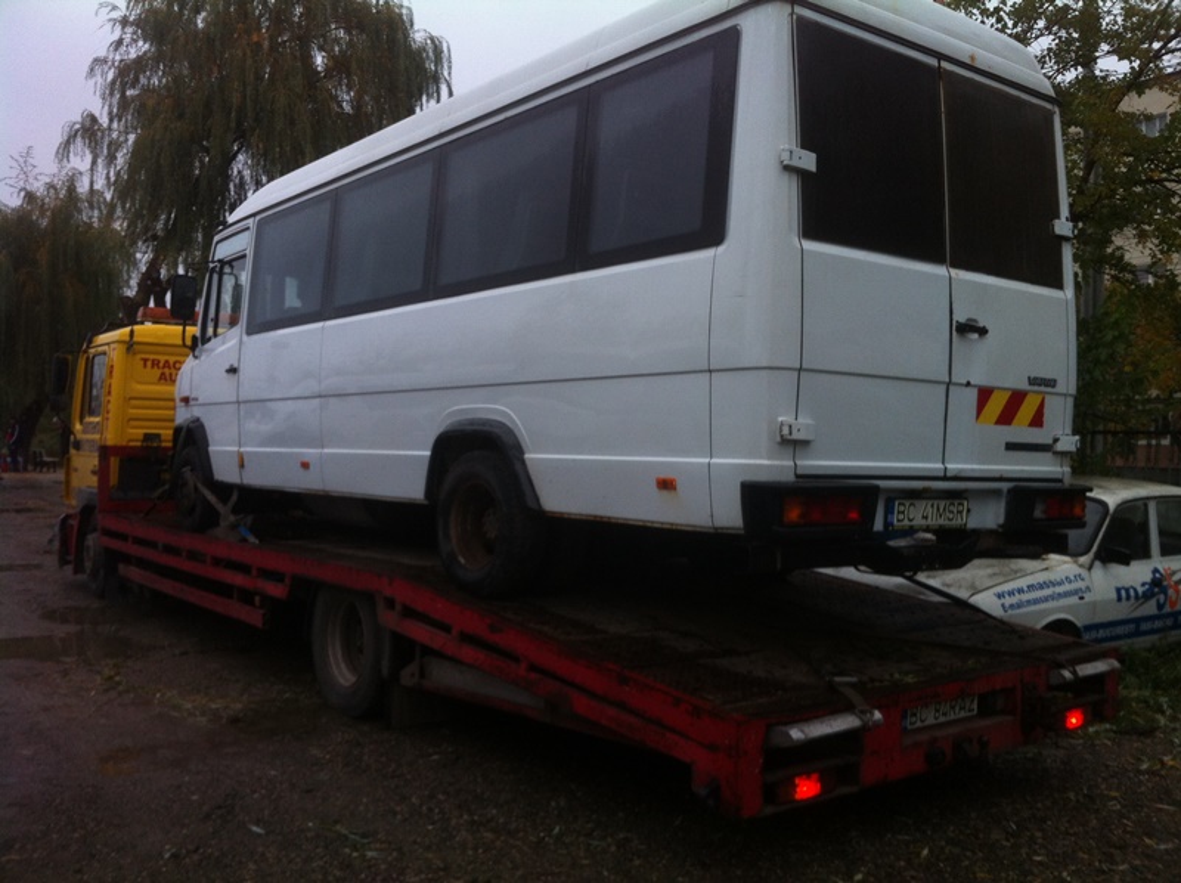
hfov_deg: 52.7
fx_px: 1193
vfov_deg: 40.6
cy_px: 442
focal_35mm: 35
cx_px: 590
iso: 80
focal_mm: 3.85
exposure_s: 1/32
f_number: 2.8
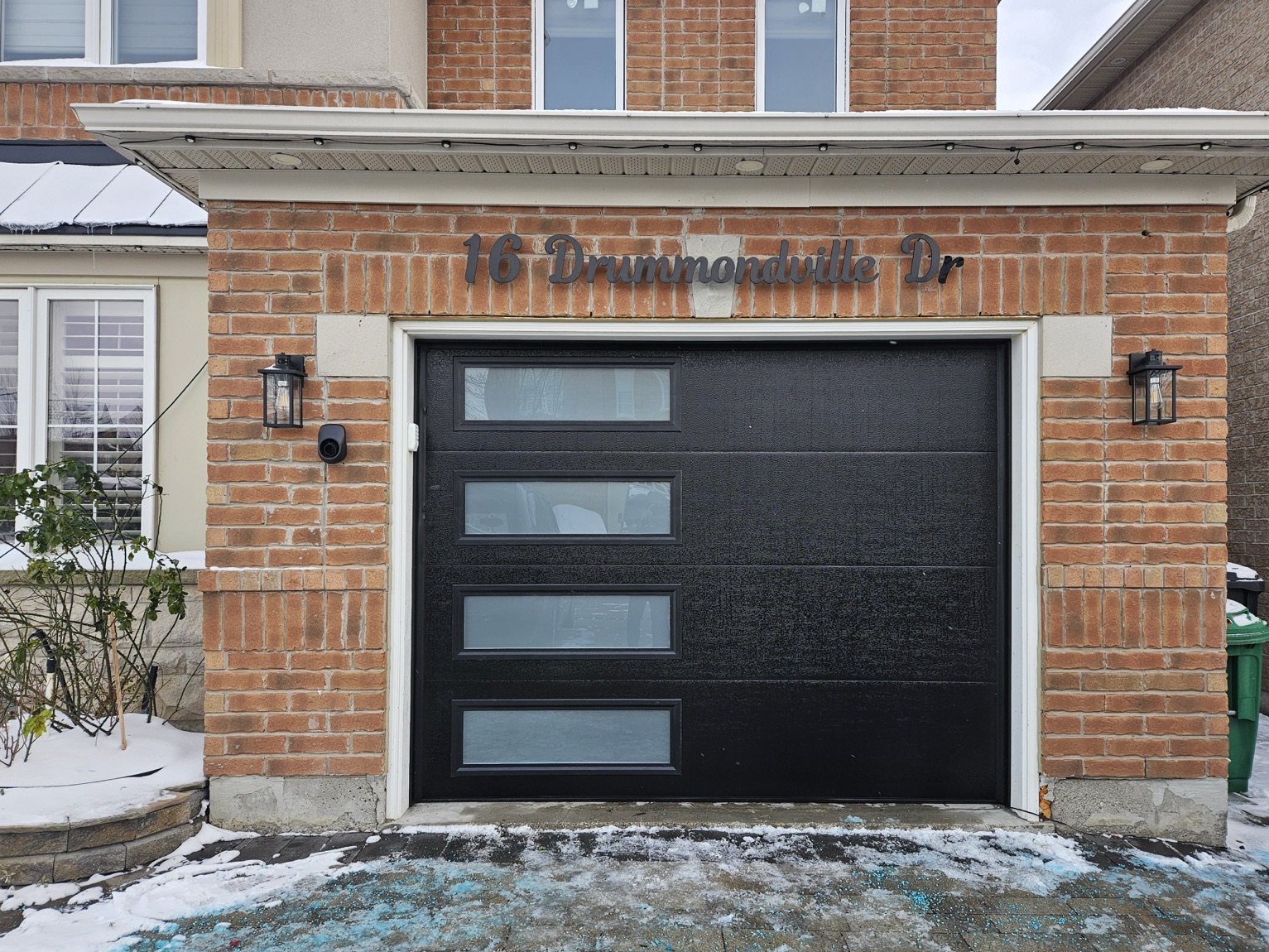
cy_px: 496
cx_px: 651
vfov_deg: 56.8
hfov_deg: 71.6
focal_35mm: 24
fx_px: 880
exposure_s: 1/269
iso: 25
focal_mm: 5.4
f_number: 1.8
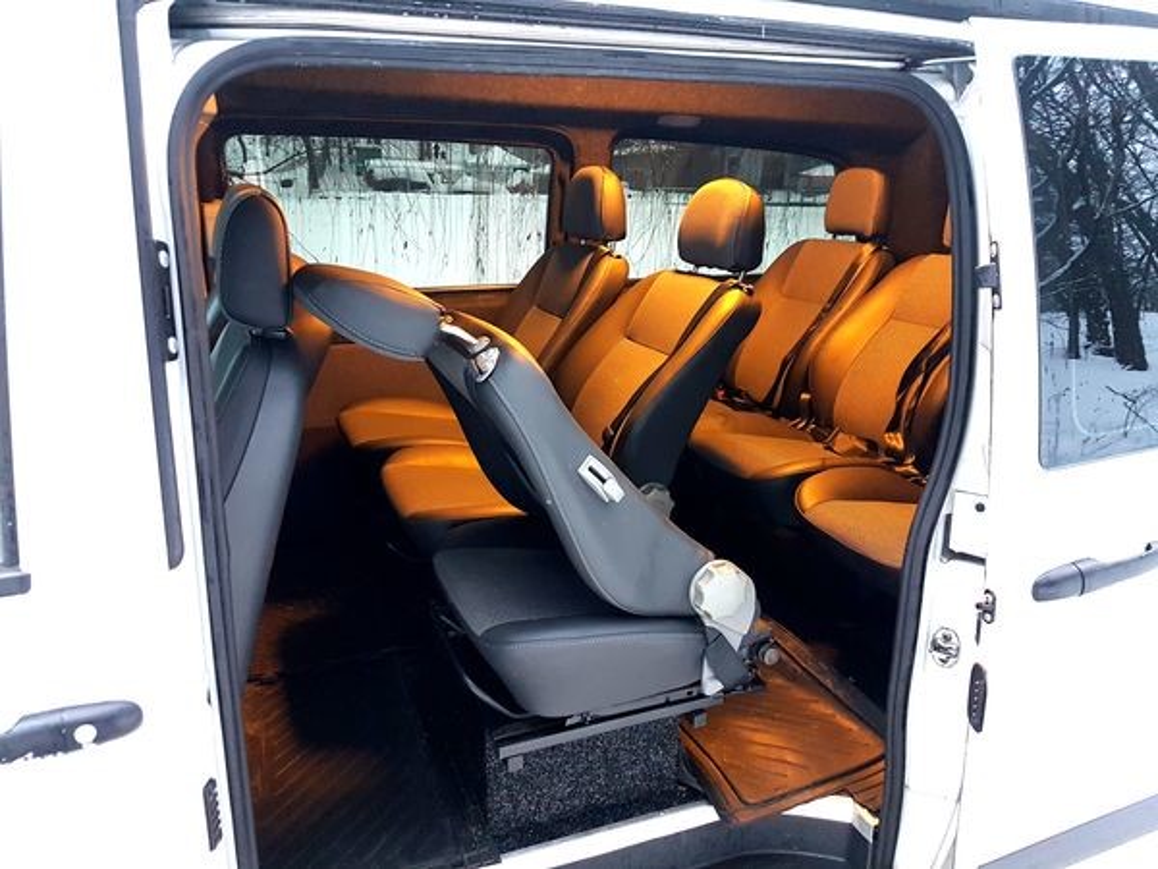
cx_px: 579
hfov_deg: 67.3
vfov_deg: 53.1
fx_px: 870
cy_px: 434
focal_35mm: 26
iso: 200
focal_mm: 4.2
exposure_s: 1/11
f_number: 1.7
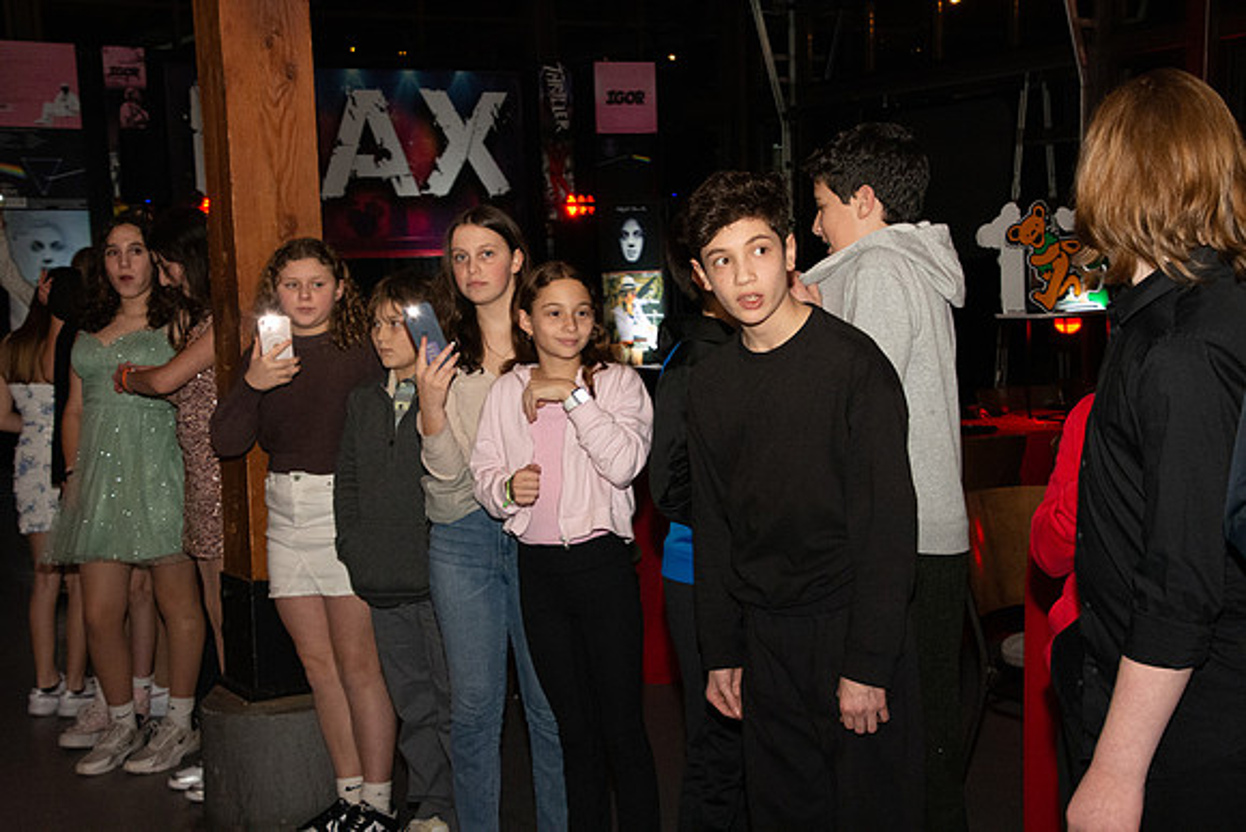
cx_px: 623
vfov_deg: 22.6
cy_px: 416
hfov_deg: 33.4
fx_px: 2077
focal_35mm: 60
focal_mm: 40
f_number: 8
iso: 4000
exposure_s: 1/100
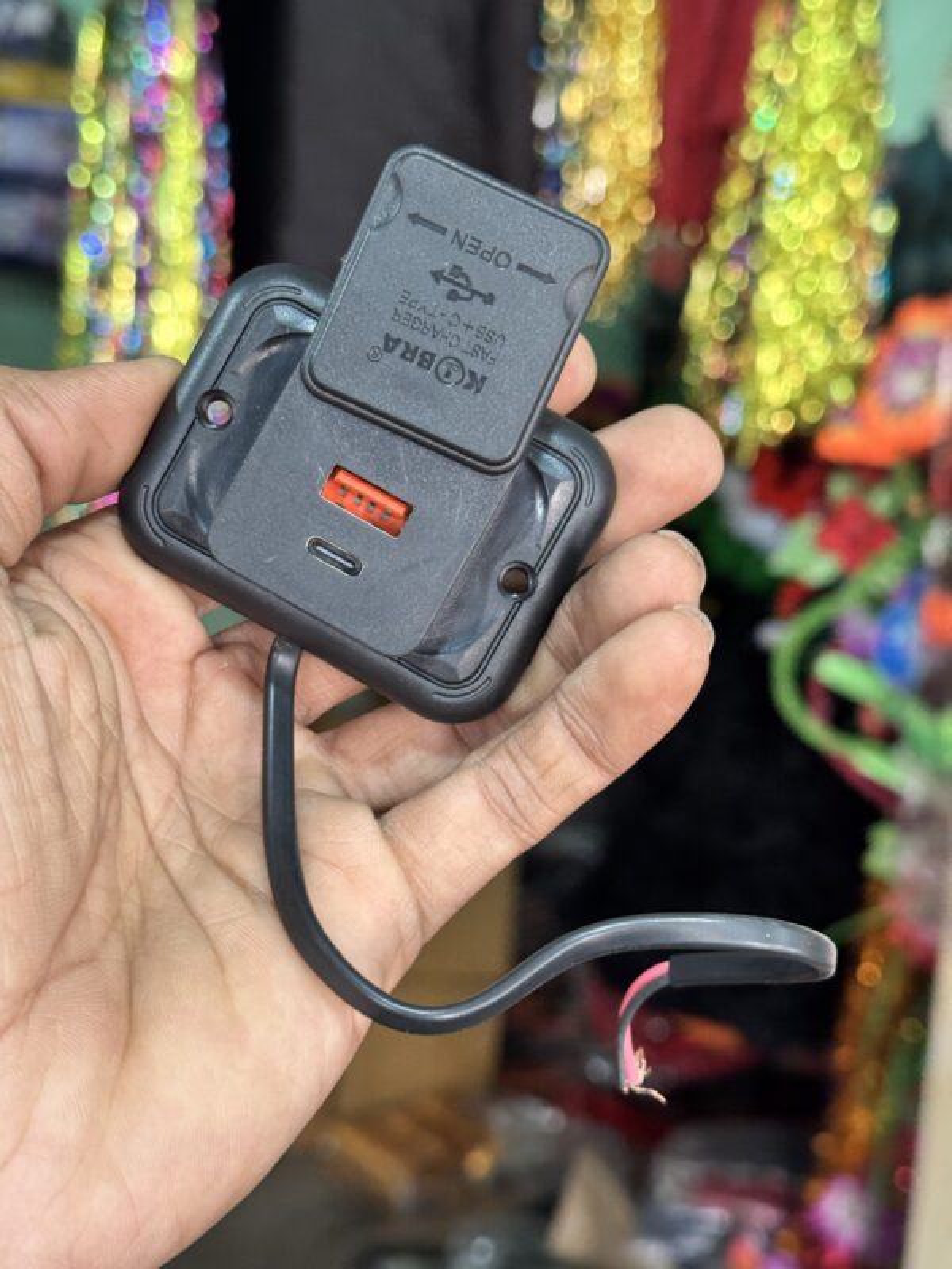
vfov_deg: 39.7
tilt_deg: -5.1
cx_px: 476
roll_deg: -4.3
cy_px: 634
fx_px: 1760
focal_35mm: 48
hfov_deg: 30.3
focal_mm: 6.76
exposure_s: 1/50
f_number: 1.78
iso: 200
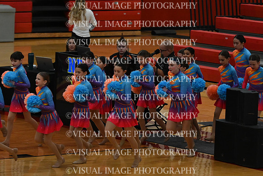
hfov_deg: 8.9
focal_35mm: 232
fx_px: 1695
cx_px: 132
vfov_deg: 5.9
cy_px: 88
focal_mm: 155
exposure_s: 1/500
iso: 5000
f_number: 4
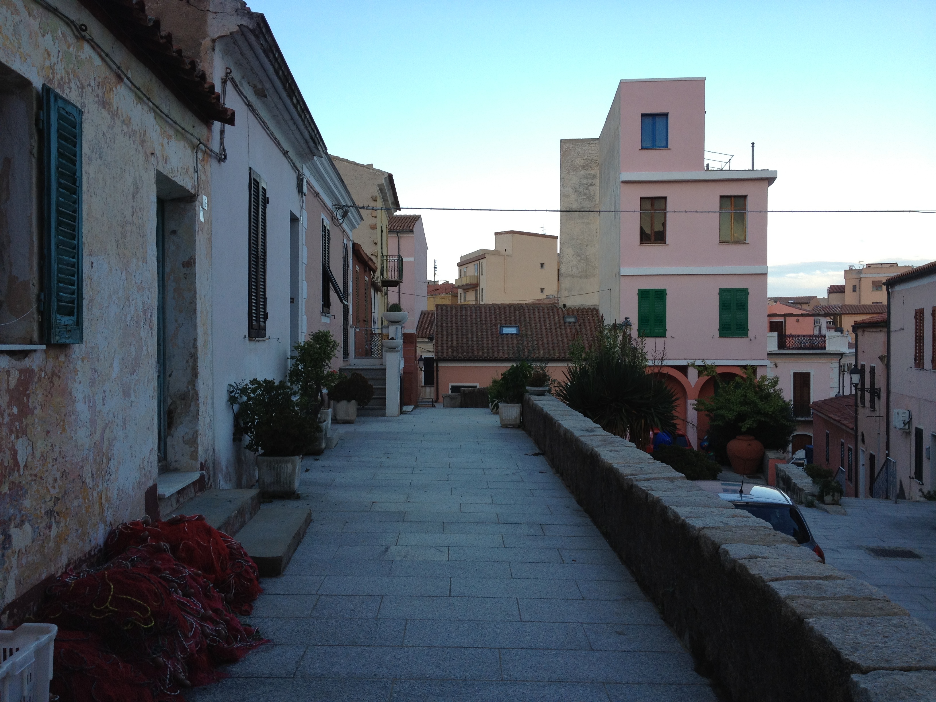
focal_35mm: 35
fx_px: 946
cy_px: 351
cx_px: 468
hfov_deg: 52.6
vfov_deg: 40.7
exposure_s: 1/243
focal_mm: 4.28
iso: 64
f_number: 2.4
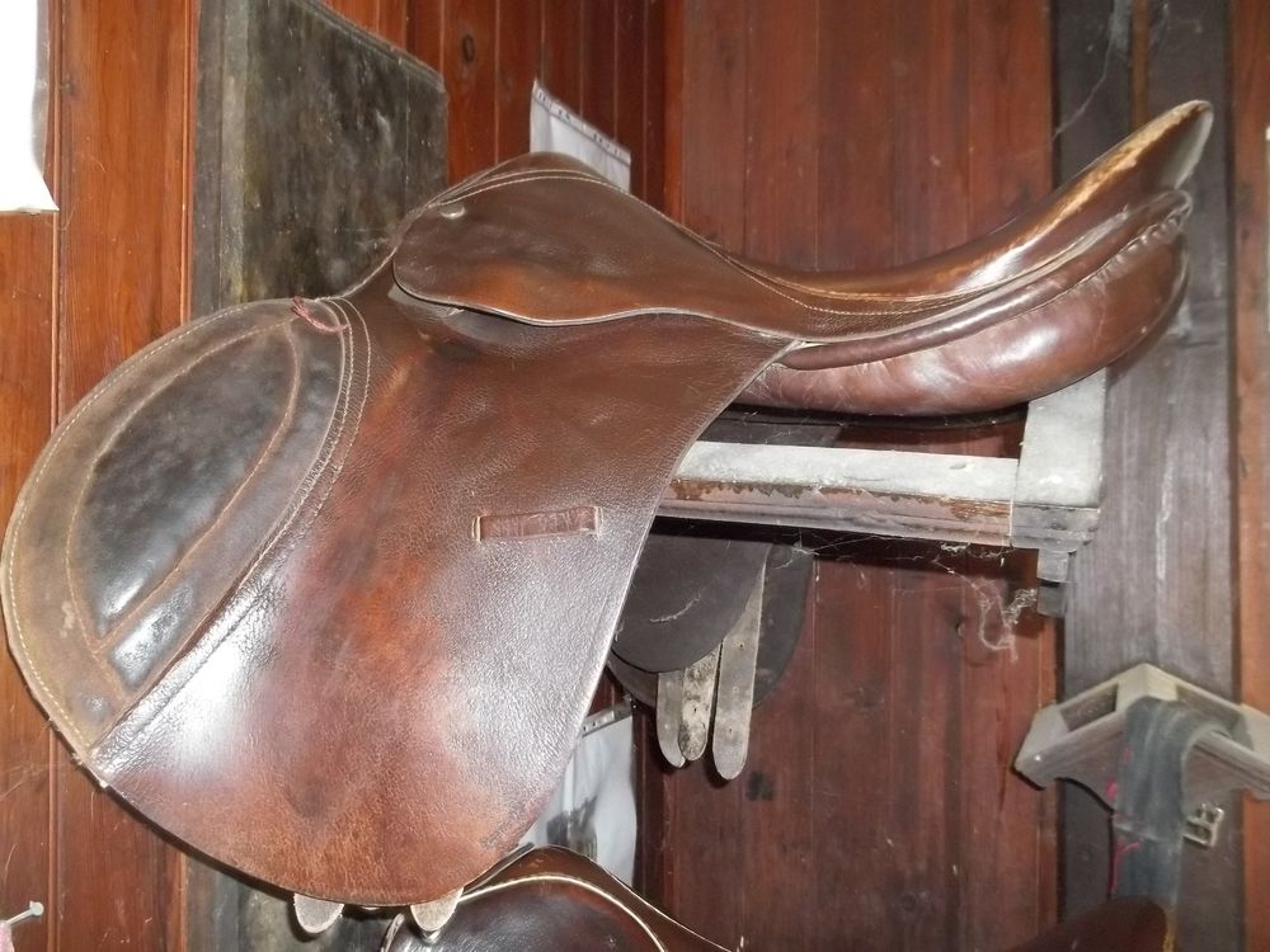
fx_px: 1211
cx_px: 635
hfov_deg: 55.4
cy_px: 476
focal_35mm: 33
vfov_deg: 42.9
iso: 320
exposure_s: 1/30
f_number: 3.3
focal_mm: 5.9
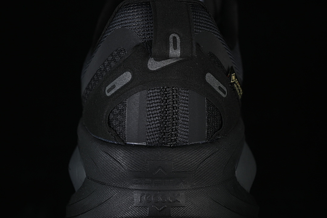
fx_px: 681
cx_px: 164
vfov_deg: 18.2
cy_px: 109
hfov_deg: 27.0
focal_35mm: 75
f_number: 6.3
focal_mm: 50
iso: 160
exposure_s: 1/50
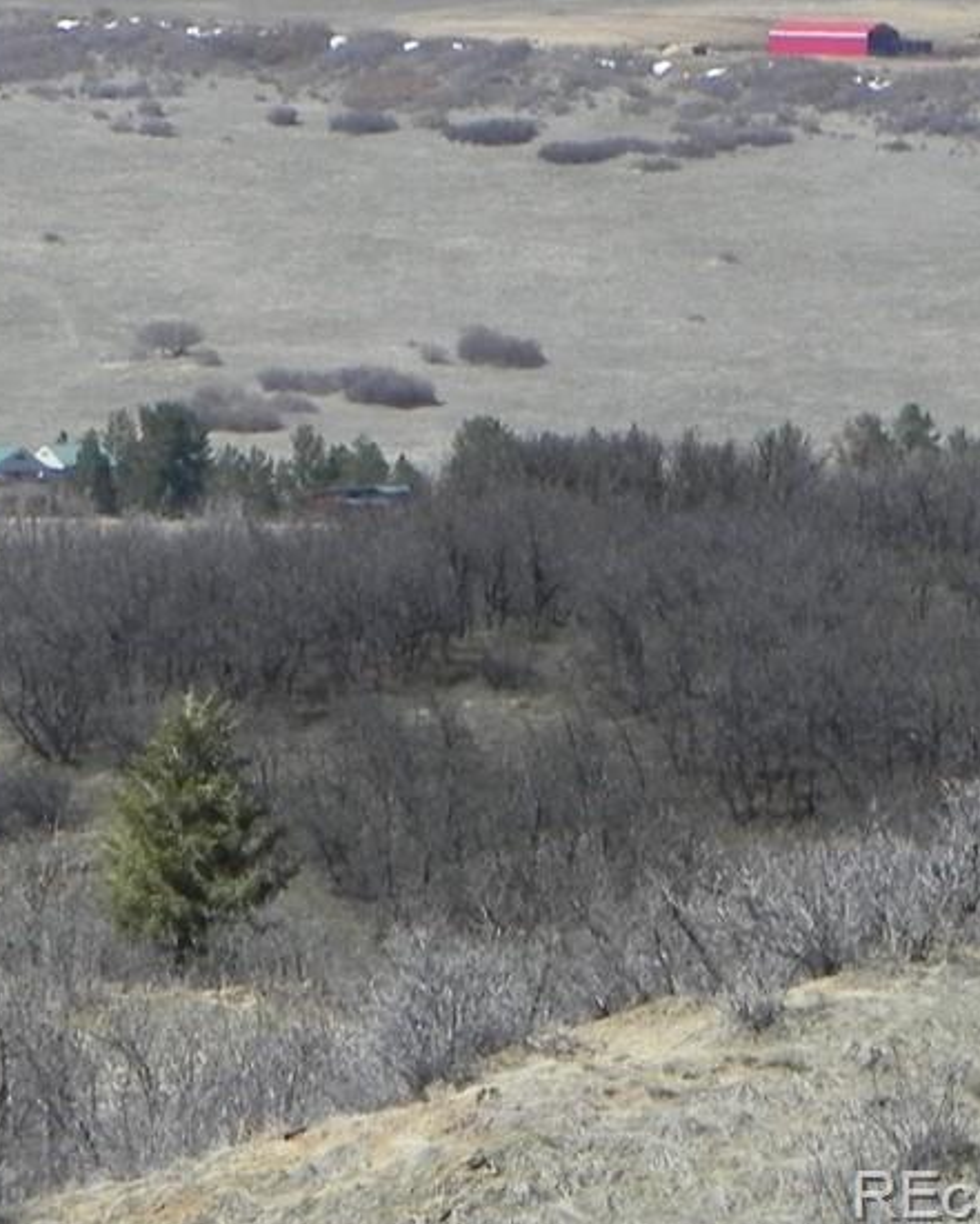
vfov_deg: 4.2
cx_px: -564
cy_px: -91
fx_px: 16637
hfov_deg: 3.4
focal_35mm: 459
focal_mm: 28.8
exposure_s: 1/464
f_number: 7.1
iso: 160
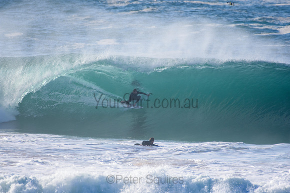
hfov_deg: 2.7
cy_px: 96
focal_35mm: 750
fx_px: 6043
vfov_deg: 1.8
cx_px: 145
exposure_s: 1/2000
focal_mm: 500
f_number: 5.6
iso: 360
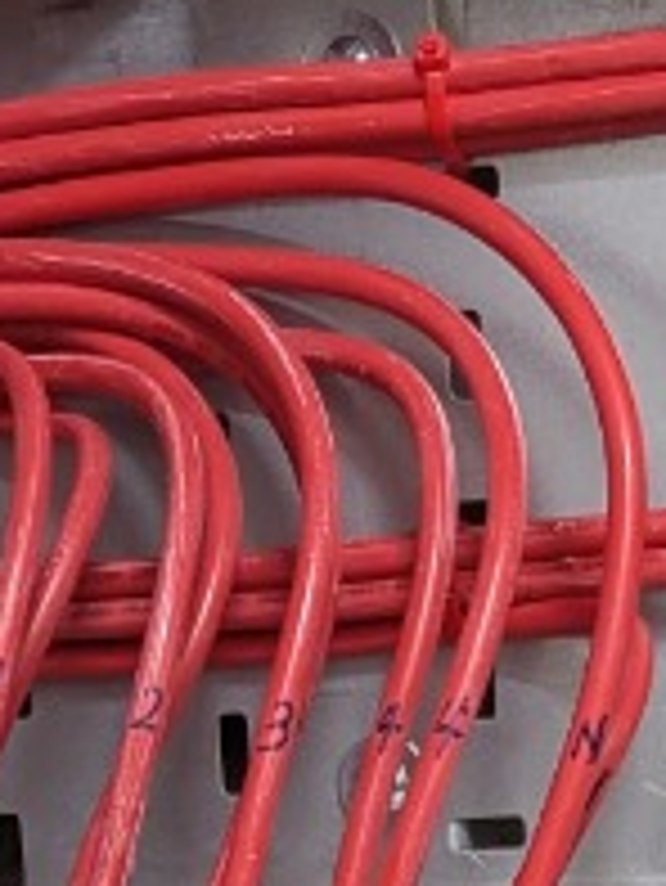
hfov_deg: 10.2
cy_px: 2019
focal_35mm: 146
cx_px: 331
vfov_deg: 11.5
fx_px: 3741
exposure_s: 1/50
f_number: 1.68
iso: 361
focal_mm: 6.9
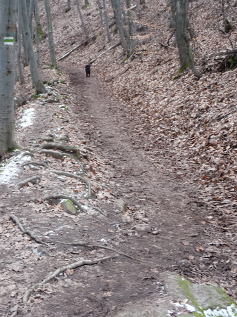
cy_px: 143
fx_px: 557
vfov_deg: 31.7
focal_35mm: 61
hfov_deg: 23.9
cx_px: 86
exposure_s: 1/30
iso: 160
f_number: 3
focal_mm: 7.6
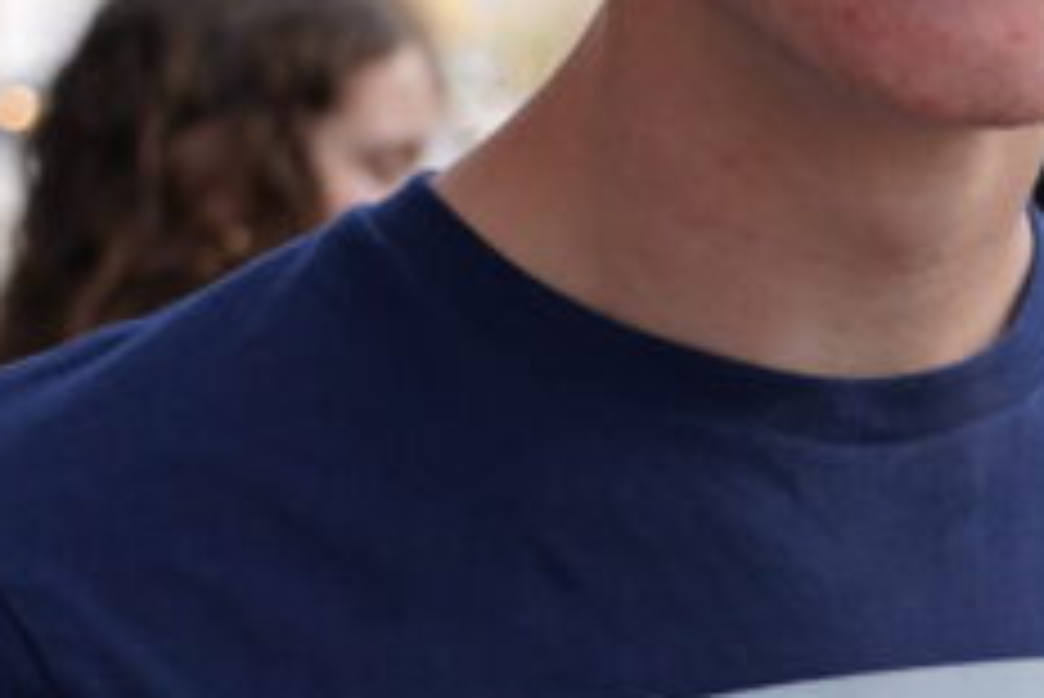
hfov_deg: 11.8
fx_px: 4614
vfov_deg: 8.6
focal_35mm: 159
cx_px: 1971
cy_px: 308
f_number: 4
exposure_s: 1/320
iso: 125
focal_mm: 36
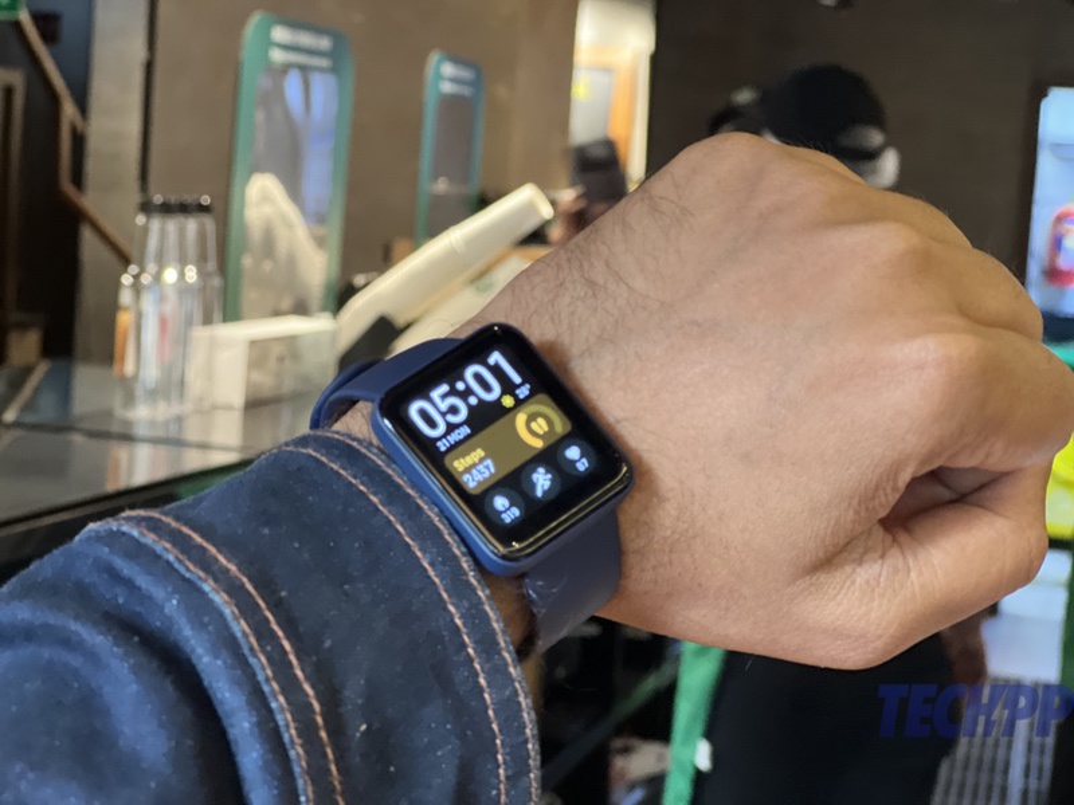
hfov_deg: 25.3
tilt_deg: -3.5
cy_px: 402
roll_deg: -4.4
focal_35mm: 77
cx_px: 537
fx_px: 2389
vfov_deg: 19.1
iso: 400
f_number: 2.8
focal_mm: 9
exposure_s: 1/25
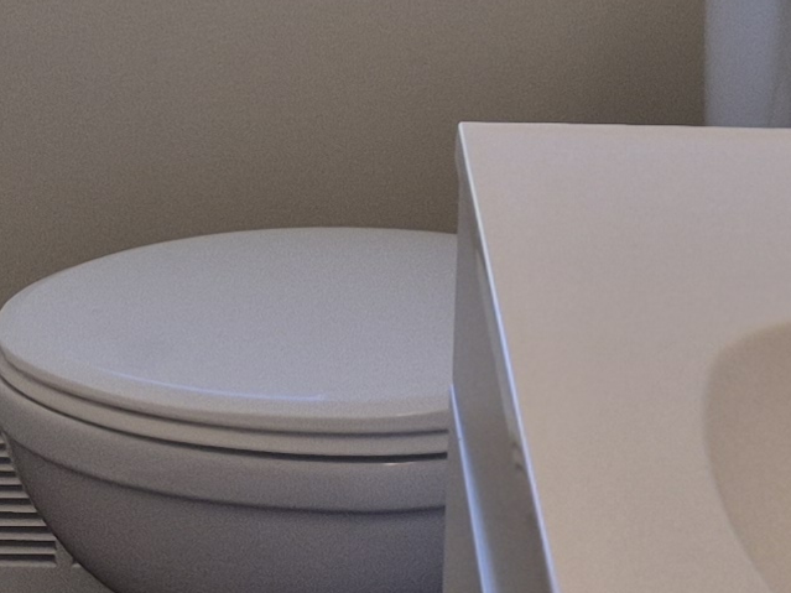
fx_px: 3290
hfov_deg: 13.7
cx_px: 329
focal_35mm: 144
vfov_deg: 9.6
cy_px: -594
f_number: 1.8
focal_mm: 5.4
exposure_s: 1/120
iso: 40
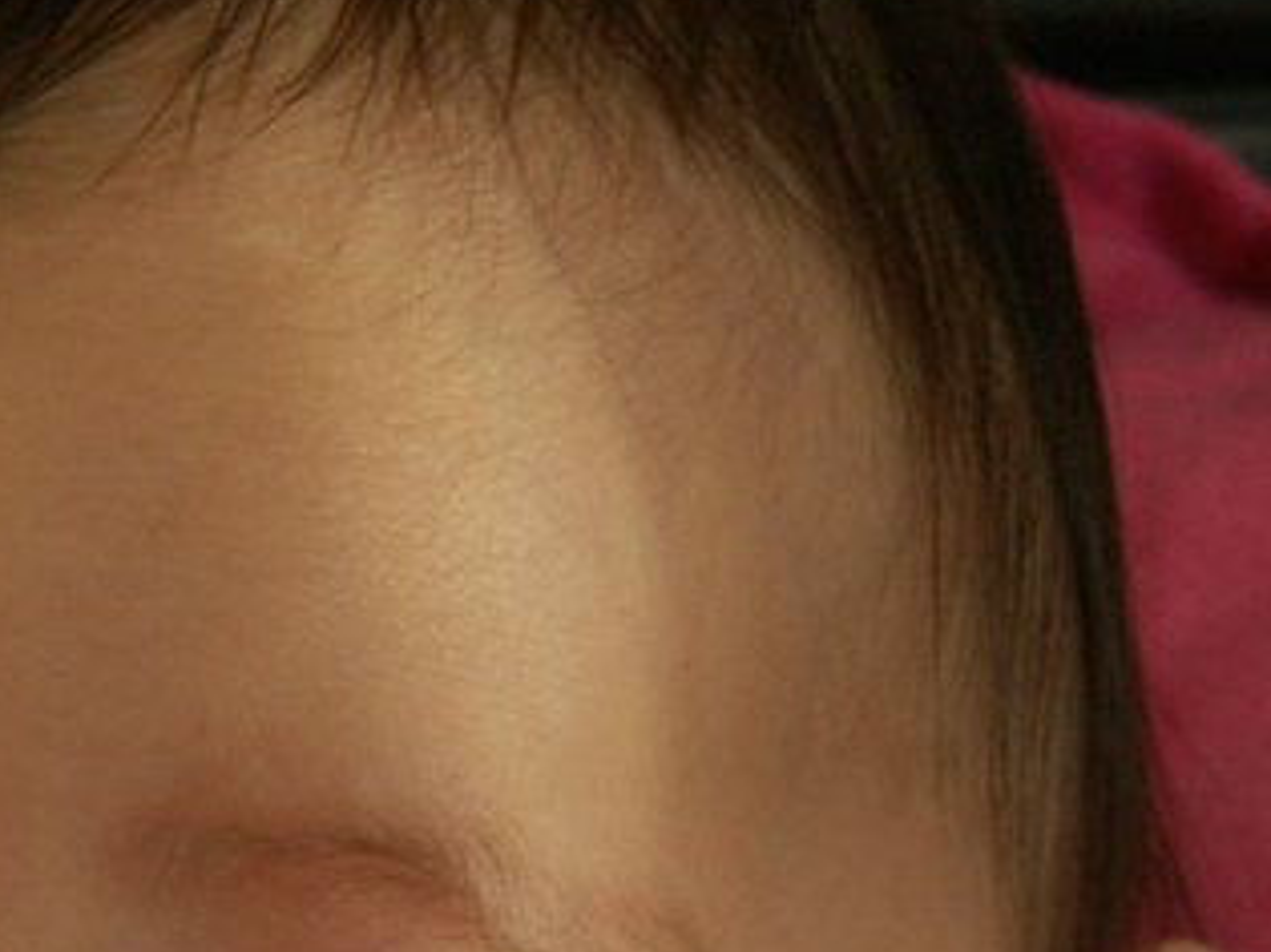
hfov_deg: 5.3
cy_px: 1132
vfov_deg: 3.9
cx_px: -10
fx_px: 13800
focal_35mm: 376
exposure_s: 1/40
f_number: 4
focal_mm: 22.68
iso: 125
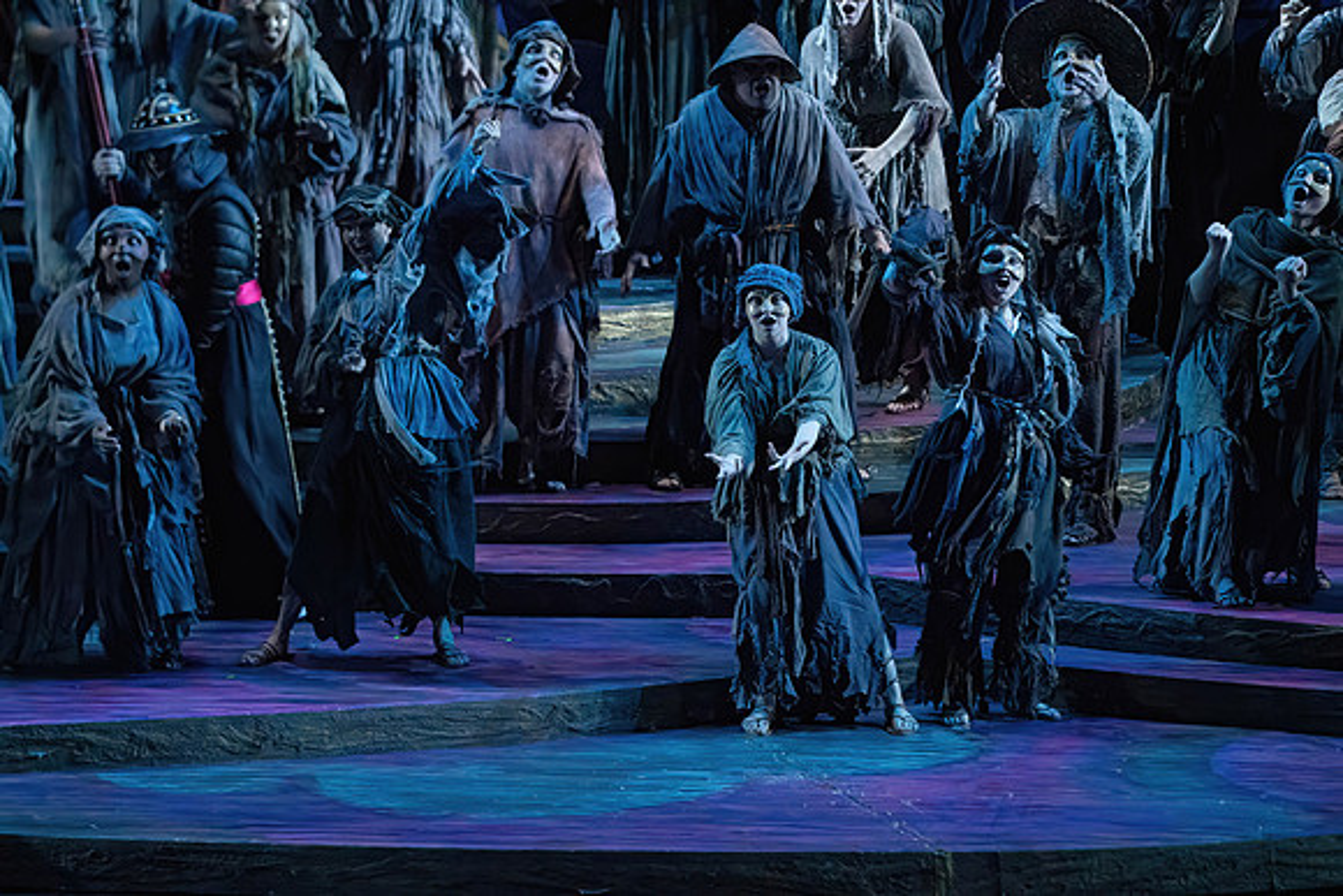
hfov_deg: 10.3
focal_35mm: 200
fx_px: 7463
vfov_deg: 6.9
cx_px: 672
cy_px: 448
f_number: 4.5
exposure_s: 1/400
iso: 20000
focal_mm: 200
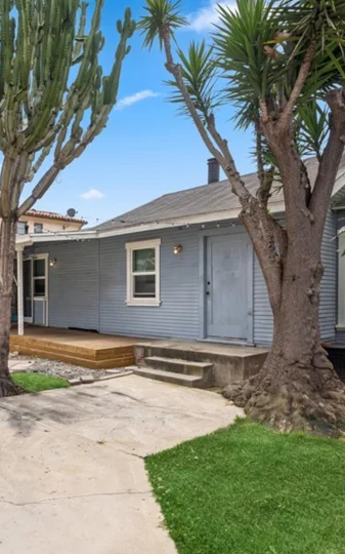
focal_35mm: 27
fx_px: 407
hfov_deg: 44.1
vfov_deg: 68.4
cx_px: 76
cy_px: 284
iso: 200
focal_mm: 17
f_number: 8
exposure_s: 1/500
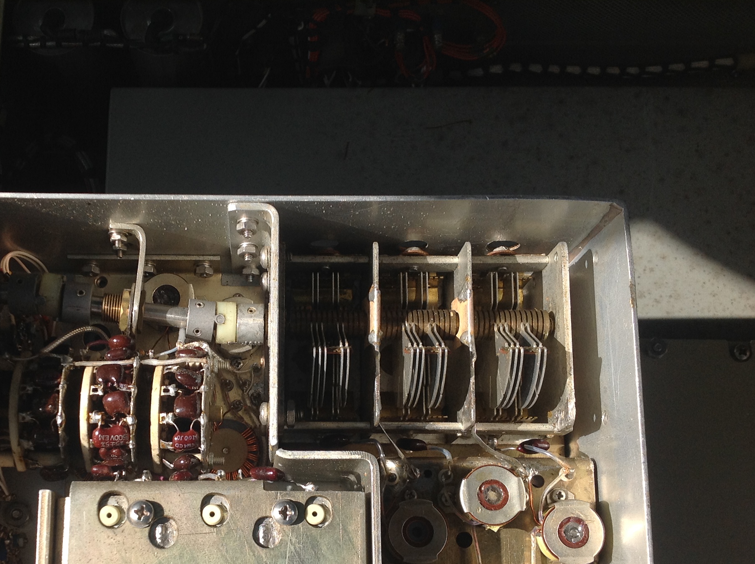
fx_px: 1089
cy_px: 396
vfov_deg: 28.8
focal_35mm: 50
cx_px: 255
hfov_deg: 37.8
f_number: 2.4
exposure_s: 1/756
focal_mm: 4.28
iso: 50
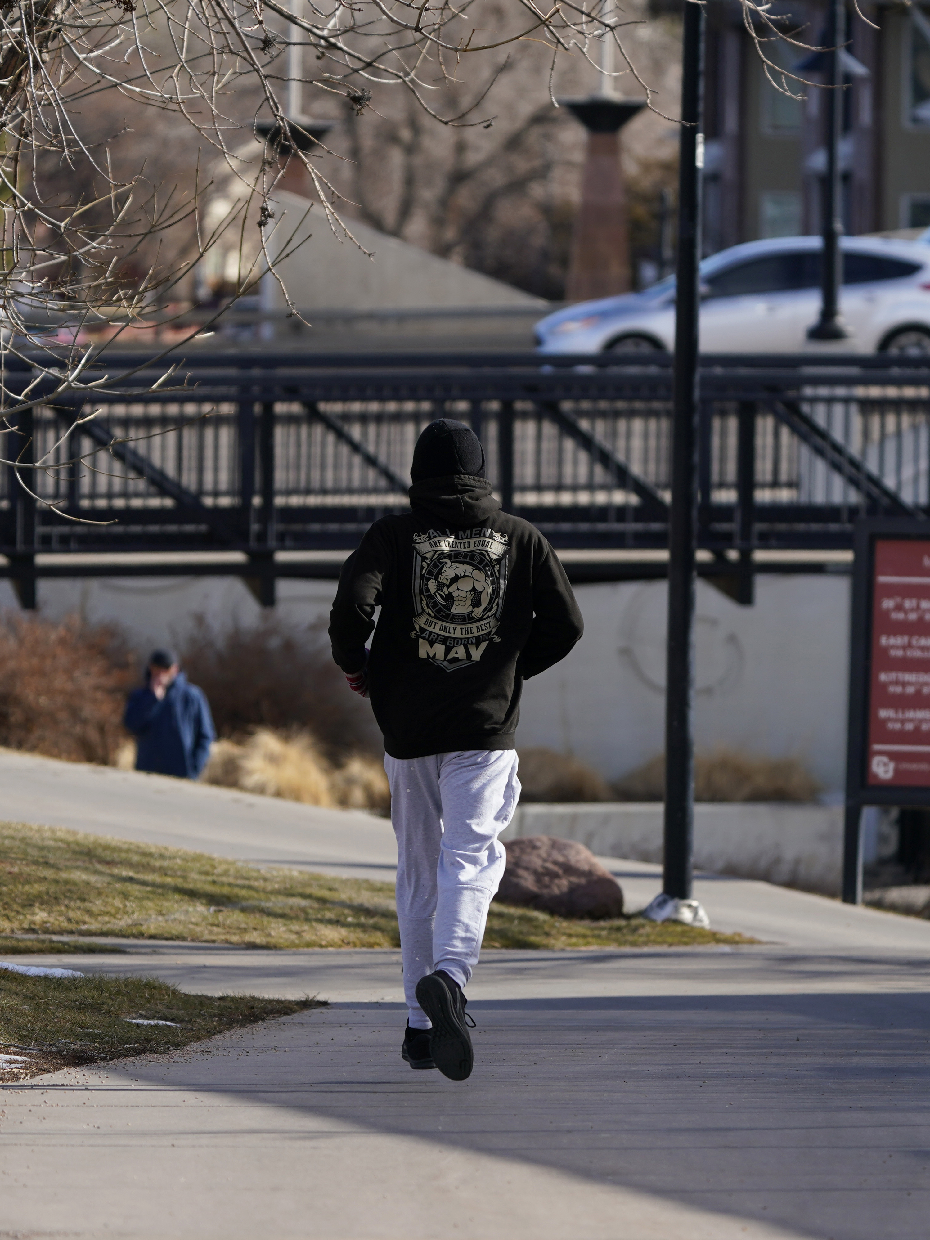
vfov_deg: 5.2
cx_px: 506
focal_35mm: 384
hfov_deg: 3.9
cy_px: 620
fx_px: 13755
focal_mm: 266
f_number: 5.6
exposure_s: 1/640
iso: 200
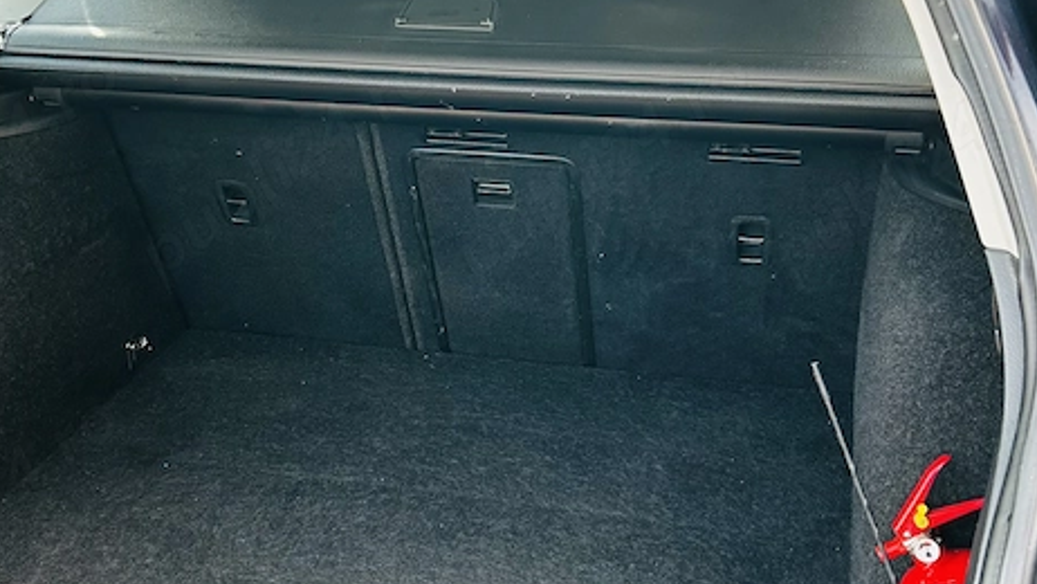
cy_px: 240
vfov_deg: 24.4
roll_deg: +0.3
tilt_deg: -18.3
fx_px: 1348
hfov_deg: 42.0
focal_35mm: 49
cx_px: 444
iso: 50
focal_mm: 5.7
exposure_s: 1/121
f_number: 1.5
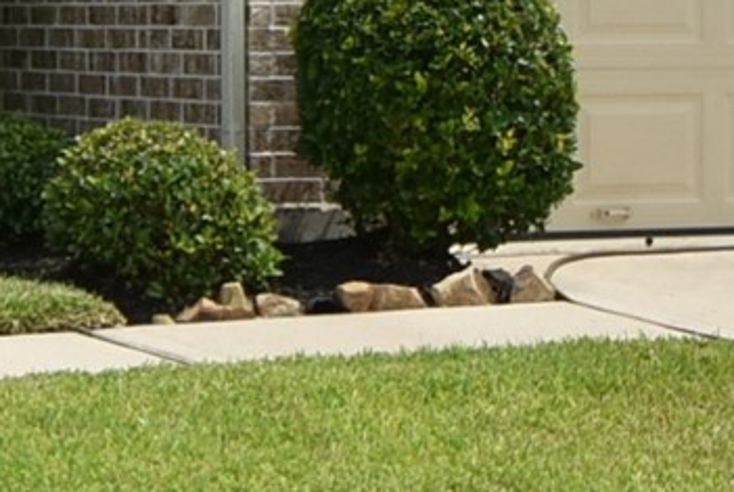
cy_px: -66
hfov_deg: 11.4
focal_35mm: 176
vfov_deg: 7.8
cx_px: -210
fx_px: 3595
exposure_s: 1/800
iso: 250
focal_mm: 19
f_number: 8
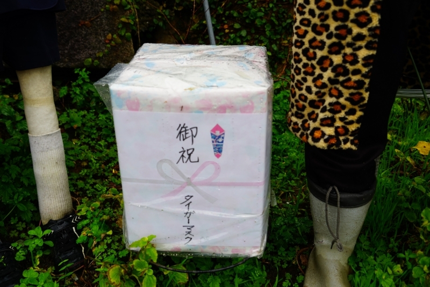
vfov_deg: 36.0
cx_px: 215
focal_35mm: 37
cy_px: 144
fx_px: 442
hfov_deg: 51.9
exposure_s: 1/90
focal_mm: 37
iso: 100
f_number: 5.6
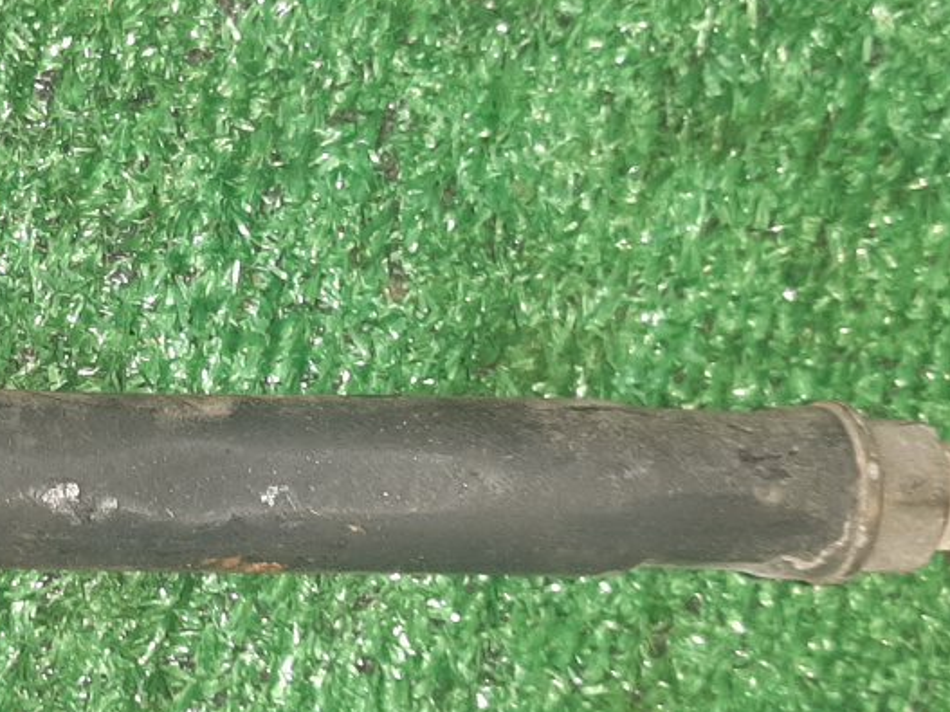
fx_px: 1948
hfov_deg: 26.6
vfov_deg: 20.7
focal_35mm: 71
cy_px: 442
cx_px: 121
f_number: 1.7
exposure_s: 1/33
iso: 190
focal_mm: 3.93
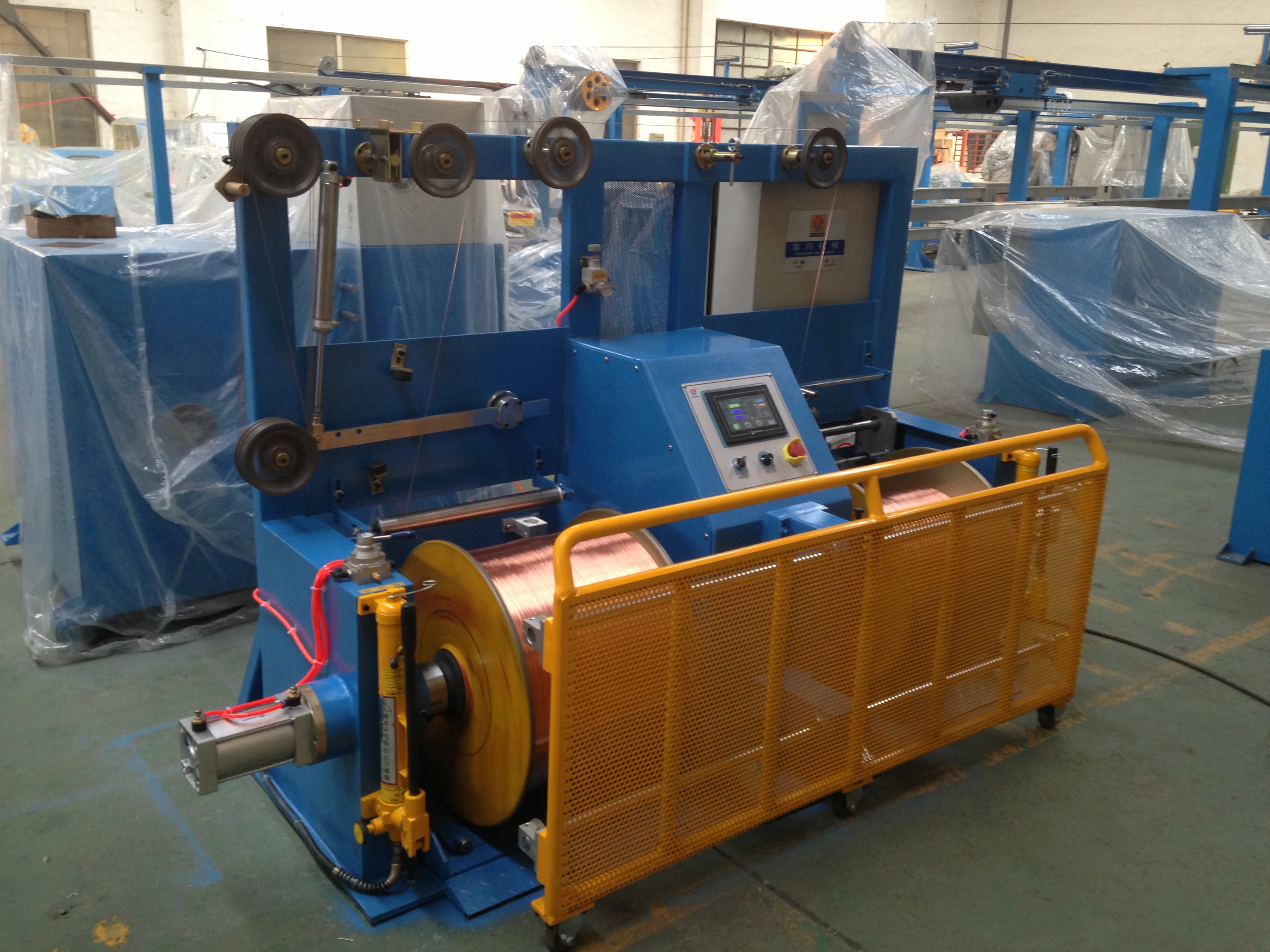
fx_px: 1211
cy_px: 476
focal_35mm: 33
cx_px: 635
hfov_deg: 55.4
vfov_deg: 42.9
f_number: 2.4
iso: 100
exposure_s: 1/20
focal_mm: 4.13
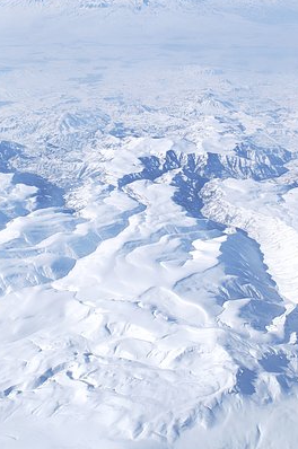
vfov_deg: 36.7
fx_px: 673
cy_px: 169
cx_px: 161
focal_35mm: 54
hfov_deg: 25.0
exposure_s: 1/2500
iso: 100
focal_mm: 28
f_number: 4
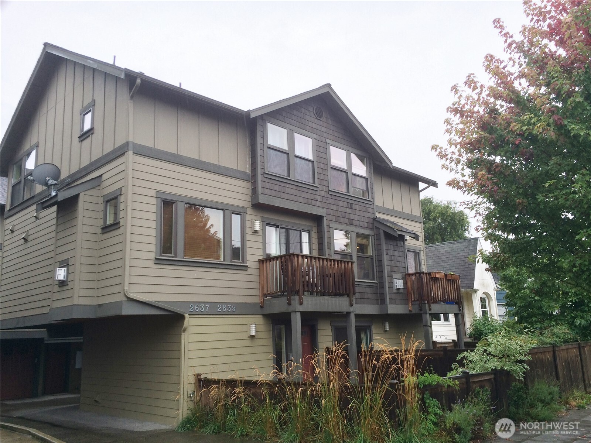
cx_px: 296
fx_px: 512
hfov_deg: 60.0
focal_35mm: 30
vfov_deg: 46.8
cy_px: 222
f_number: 2.2
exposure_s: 1/120
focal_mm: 4.12
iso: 64
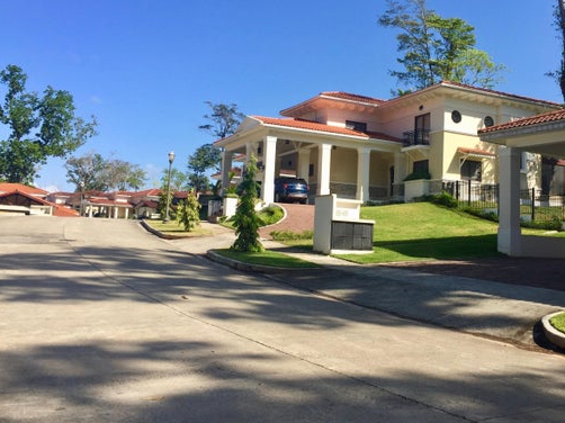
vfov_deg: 38.5
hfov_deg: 49.6
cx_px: 355
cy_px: 180
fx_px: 604
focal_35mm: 37
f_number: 2.2
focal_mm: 4.15
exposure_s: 1/1582
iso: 32
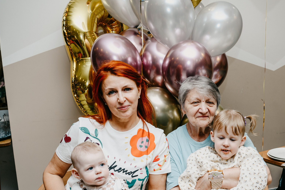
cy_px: 141
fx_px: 364
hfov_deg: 41.9
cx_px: 199
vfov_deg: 28.8
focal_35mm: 46
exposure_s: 1/160
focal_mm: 27
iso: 125
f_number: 3.5
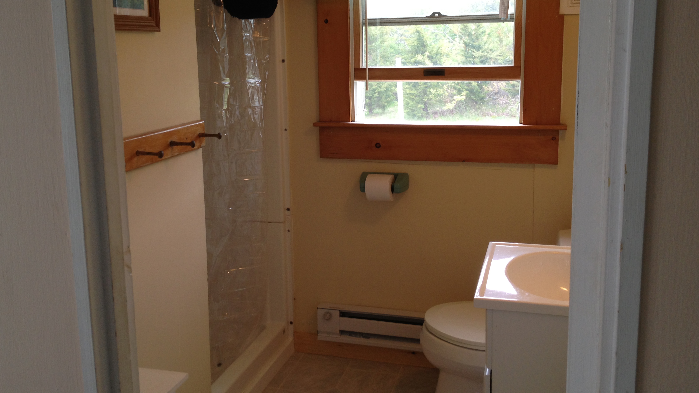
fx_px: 723
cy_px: 153
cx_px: 348
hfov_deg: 51.6
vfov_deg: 30.3
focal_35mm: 39
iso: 64
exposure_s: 1/20
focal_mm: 4.28
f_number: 2.4
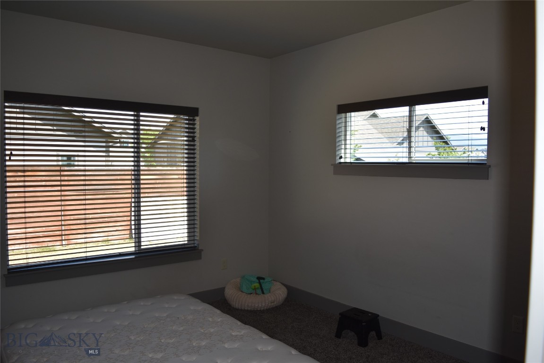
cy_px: 182
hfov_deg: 67.4
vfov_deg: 48.0
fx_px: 408
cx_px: 272
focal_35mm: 27
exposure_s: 1/250
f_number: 3.5
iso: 110
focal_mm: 18
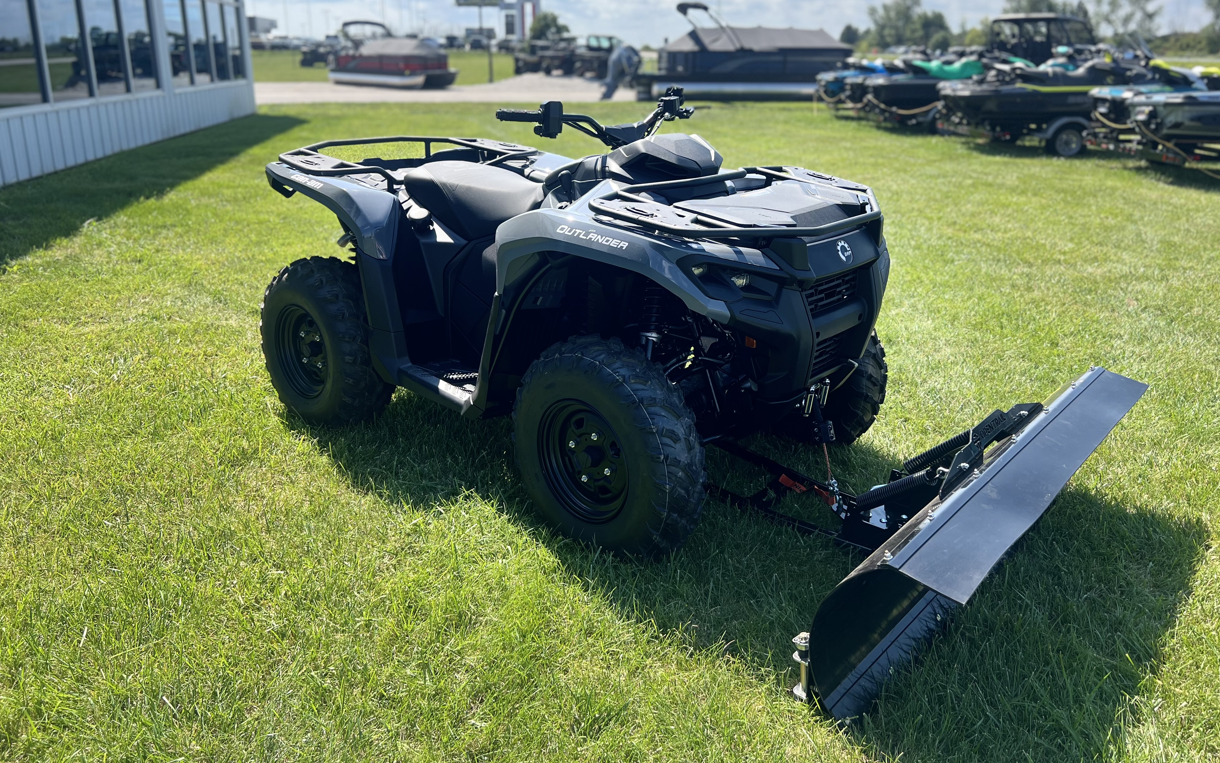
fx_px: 931
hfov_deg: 66.5
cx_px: 619
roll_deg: +1.3
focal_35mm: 28
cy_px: 309
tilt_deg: -15.4
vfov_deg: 44.3
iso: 50
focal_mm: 5.7
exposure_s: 1/1252
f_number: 1.5
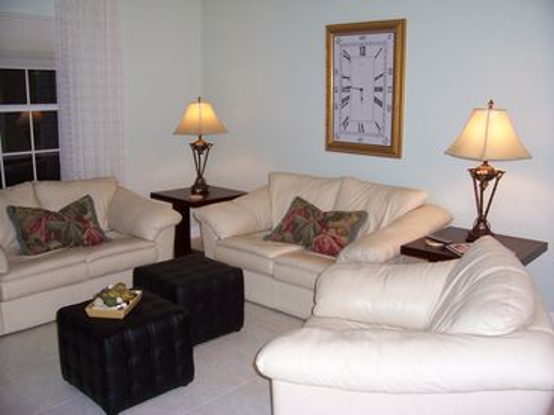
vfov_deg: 41.8
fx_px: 544
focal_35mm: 34
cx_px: 277
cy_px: 208
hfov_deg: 54.0
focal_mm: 5.6
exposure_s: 1/60
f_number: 2.7
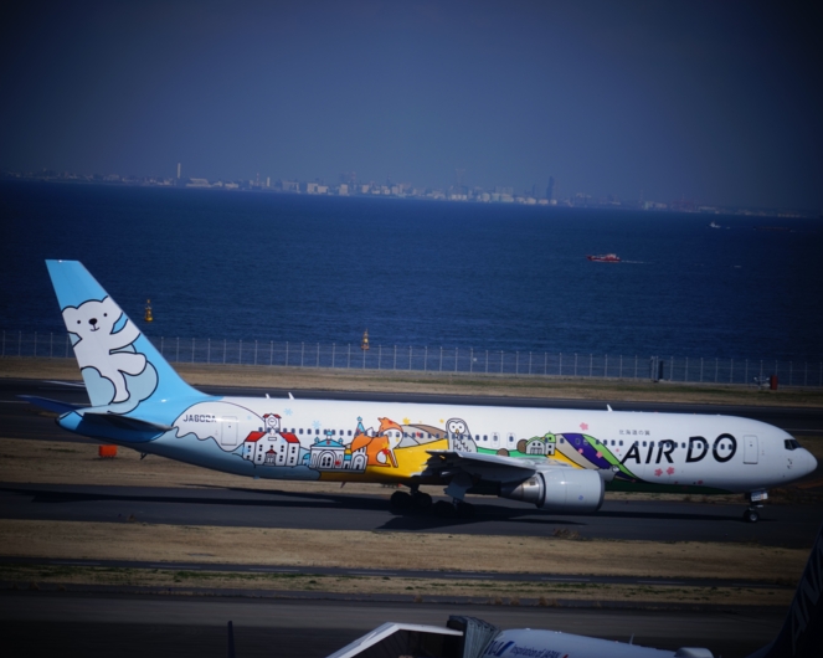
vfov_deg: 5.7
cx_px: 403
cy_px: 329
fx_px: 6623
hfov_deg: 7.1
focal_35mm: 272
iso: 100
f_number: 6.7
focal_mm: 240
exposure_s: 1/1000
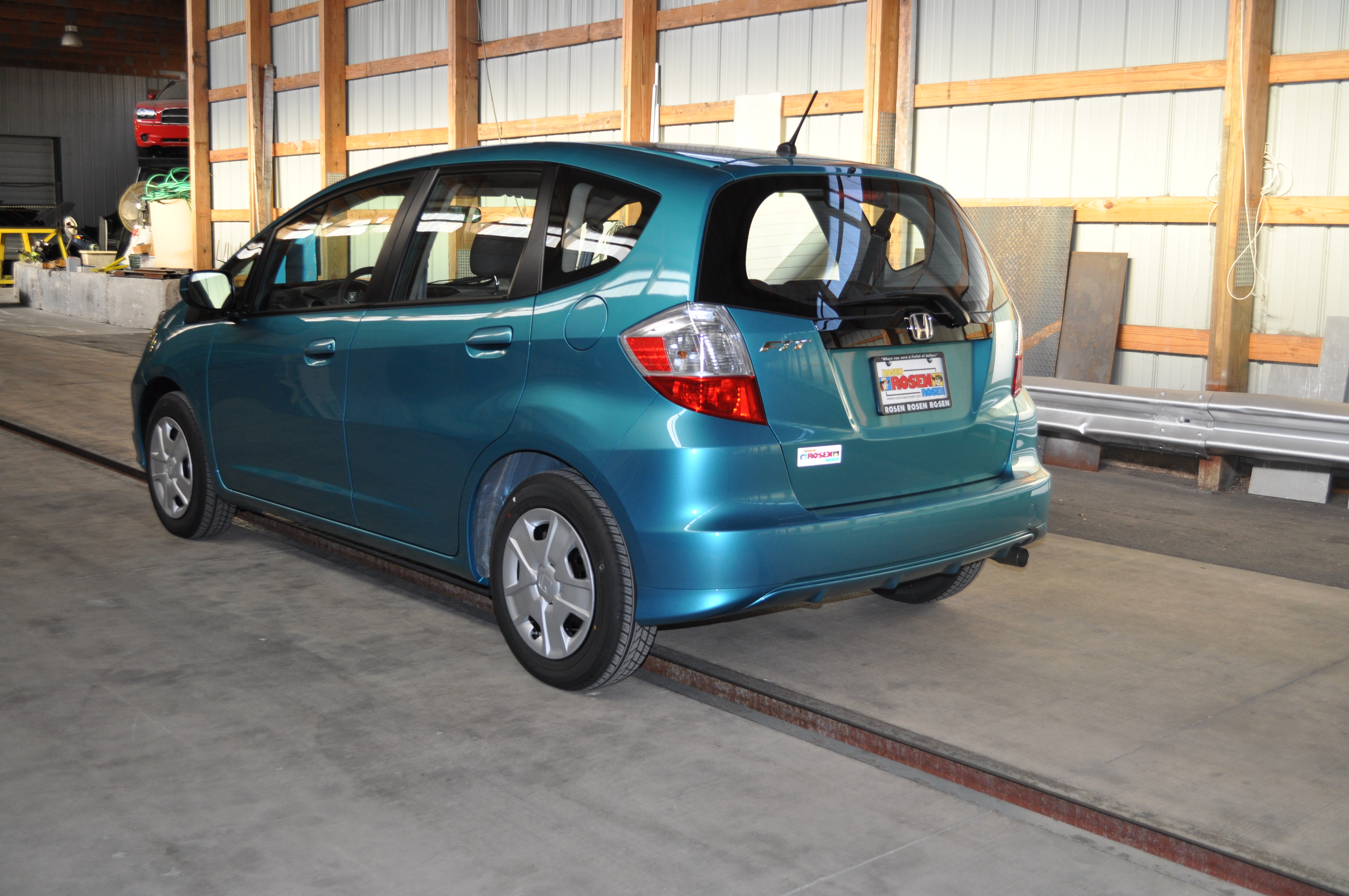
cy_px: 448
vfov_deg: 36.8
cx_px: 674
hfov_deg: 53.2
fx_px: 1347
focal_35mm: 36
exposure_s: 1/160
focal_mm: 24
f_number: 4
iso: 400
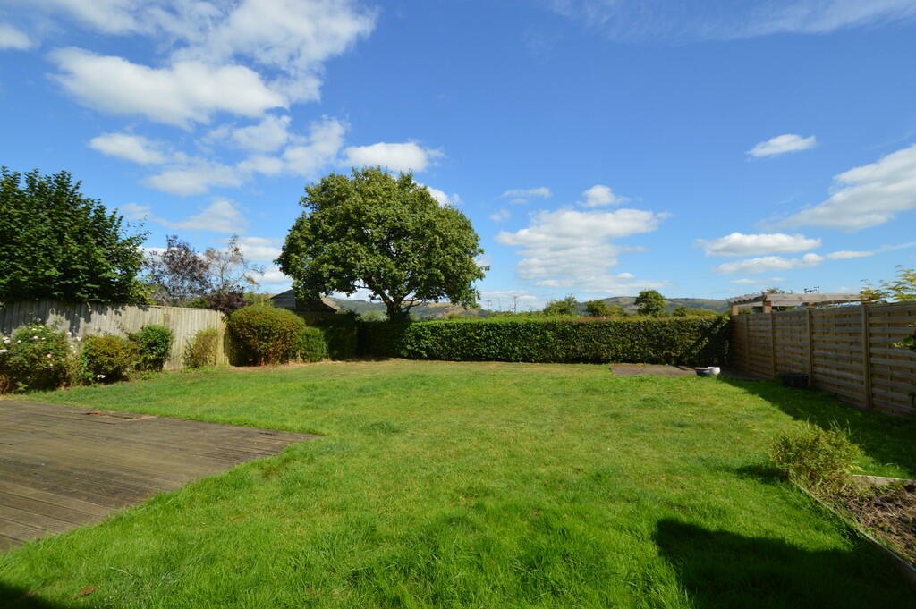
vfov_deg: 77.2
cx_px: 458
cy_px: 304
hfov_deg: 100.4
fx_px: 381
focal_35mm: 15
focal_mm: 10
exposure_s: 1/250
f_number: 8
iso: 100
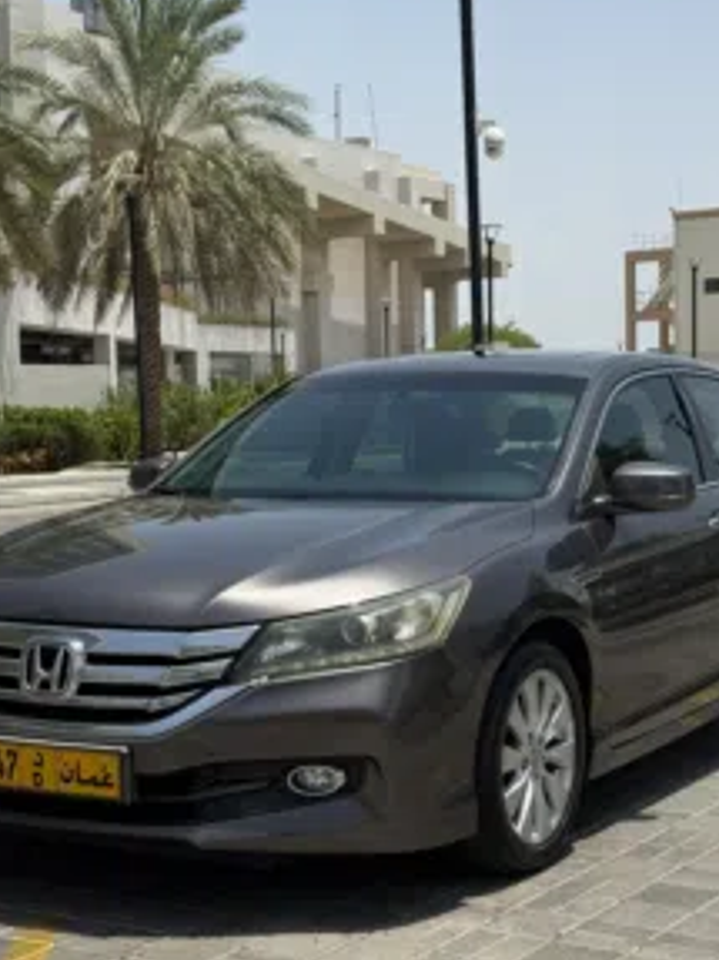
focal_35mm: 67
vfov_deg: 29.0
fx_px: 1857
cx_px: 368
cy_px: 512
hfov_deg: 21.9
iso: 100
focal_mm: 6.76
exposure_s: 1/8772
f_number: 1.78
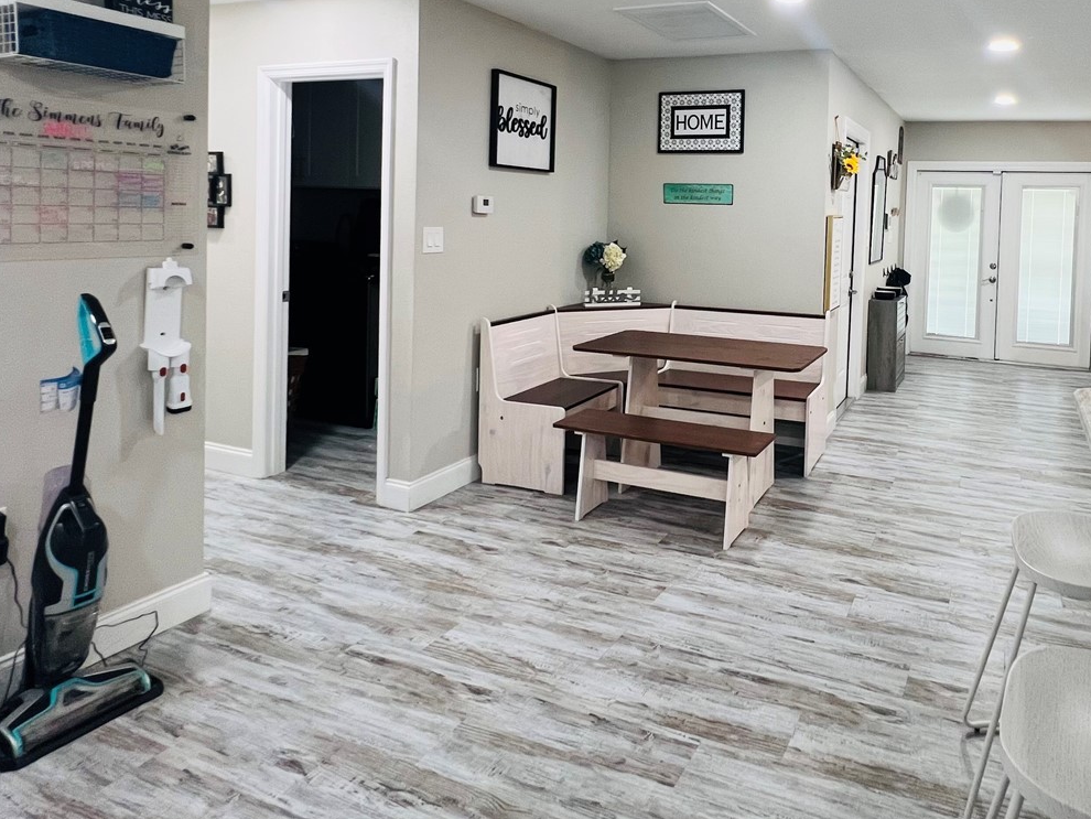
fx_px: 662
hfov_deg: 75.4
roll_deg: -1.4
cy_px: 225
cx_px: 763
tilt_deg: -1.5
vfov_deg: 60.7
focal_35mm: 21
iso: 160
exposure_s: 1/60
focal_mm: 1.57
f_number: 1.8
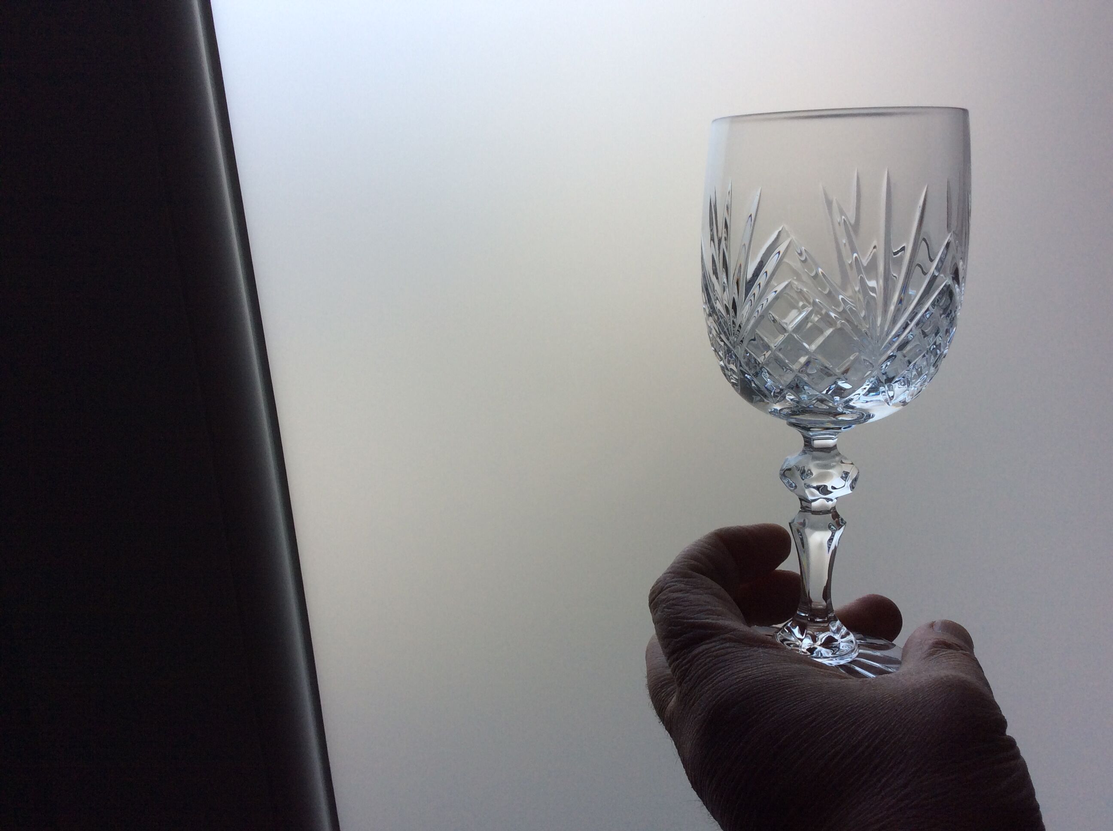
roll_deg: +6.5
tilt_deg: -14.3
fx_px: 1027
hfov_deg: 56.9
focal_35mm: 32
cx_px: 556
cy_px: 416
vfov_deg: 44.1
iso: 32
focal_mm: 3.3
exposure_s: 1/256
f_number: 2.4
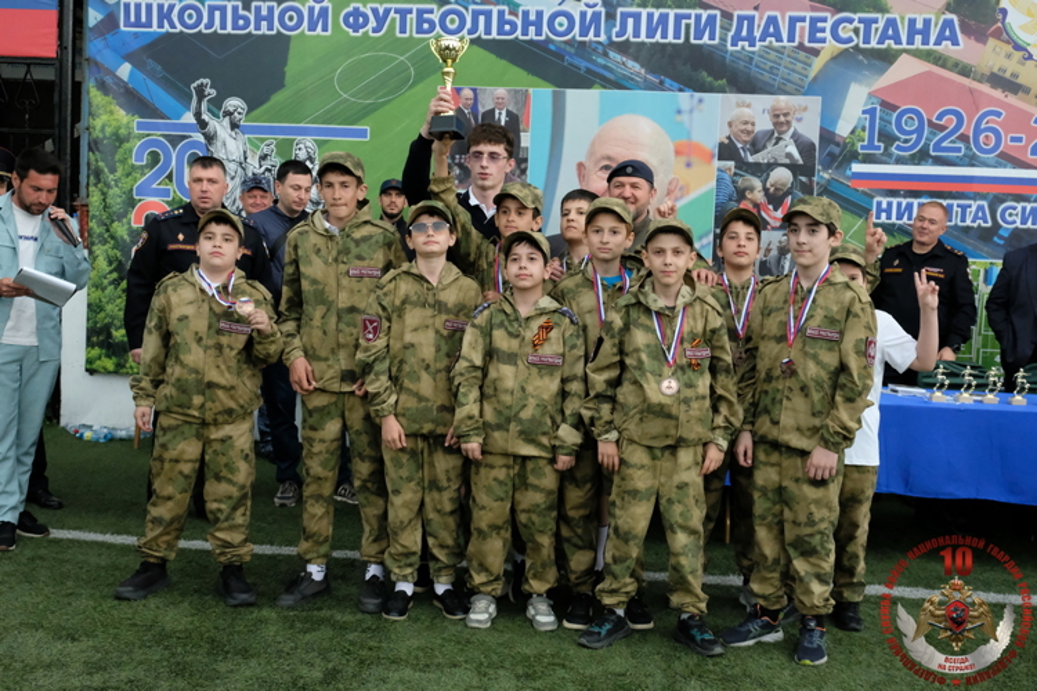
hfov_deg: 50.7
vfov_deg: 35.1
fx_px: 1095
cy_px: 346
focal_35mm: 38
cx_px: 518
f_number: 5.6
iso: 8000
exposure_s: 1/1400
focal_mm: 25.4
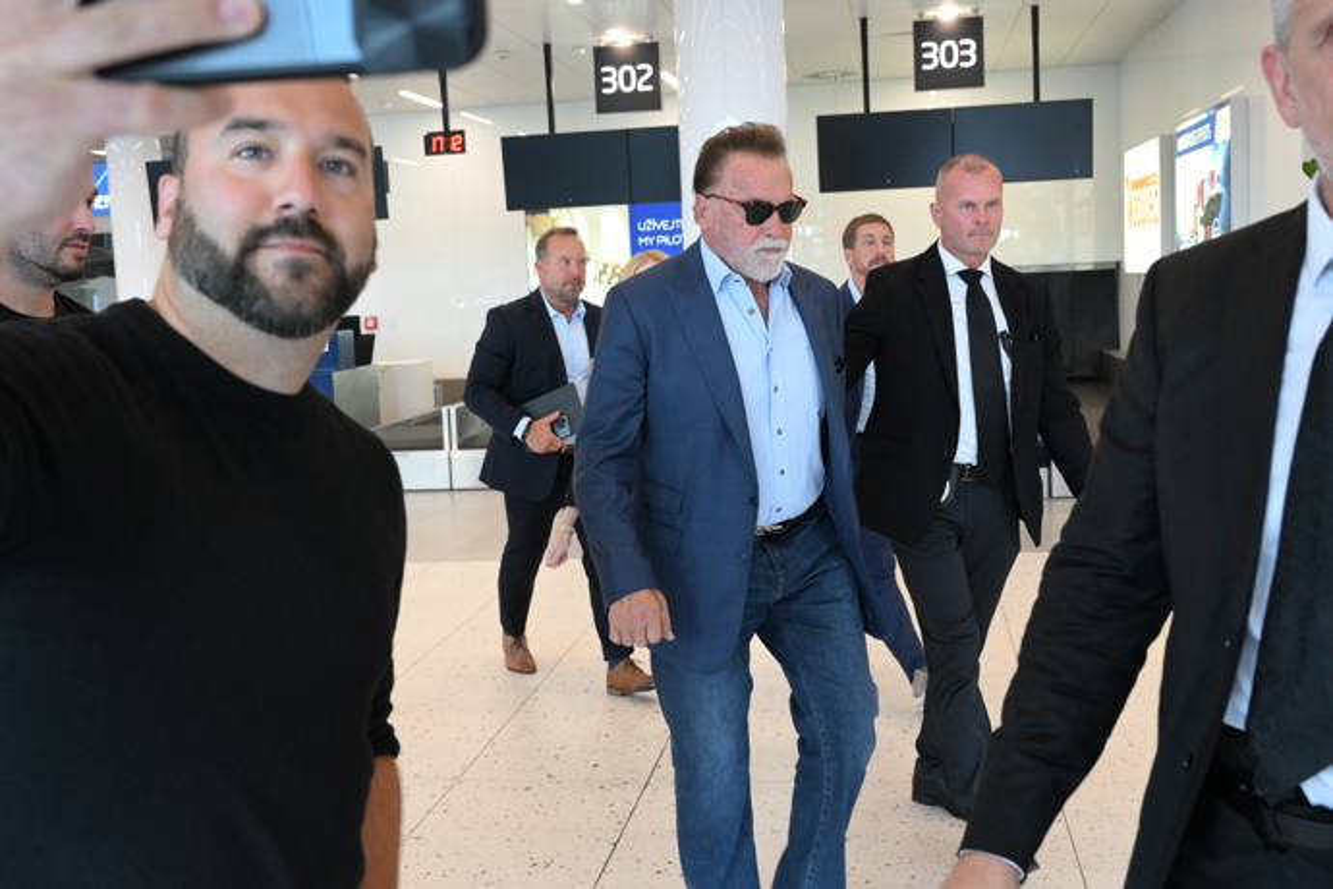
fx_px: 1481
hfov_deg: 48.5
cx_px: 666
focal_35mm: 40
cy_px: 444
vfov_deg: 33.4
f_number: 4.5
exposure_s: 1/320
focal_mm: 27
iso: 4000
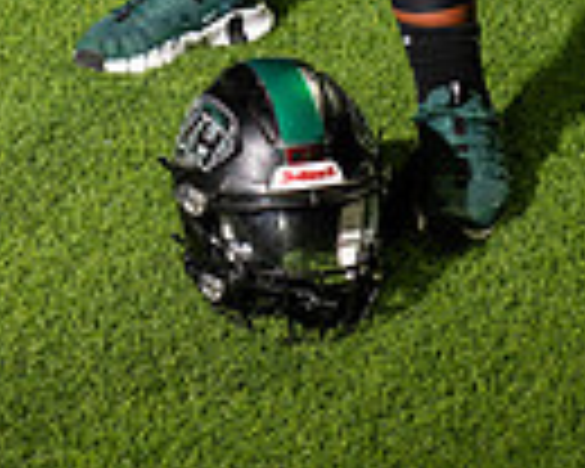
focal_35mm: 156
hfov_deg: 12.4
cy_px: -540
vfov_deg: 9.2
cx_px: 284
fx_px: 2701
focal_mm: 48
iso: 1000
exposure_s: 1/400
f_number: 7.1
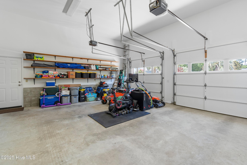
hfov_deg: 100.4
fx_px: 103
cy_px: 82
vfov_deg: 77.3
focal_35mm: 15
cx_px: 124
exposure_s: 1/3
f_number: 4.5
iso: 100
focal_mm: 10
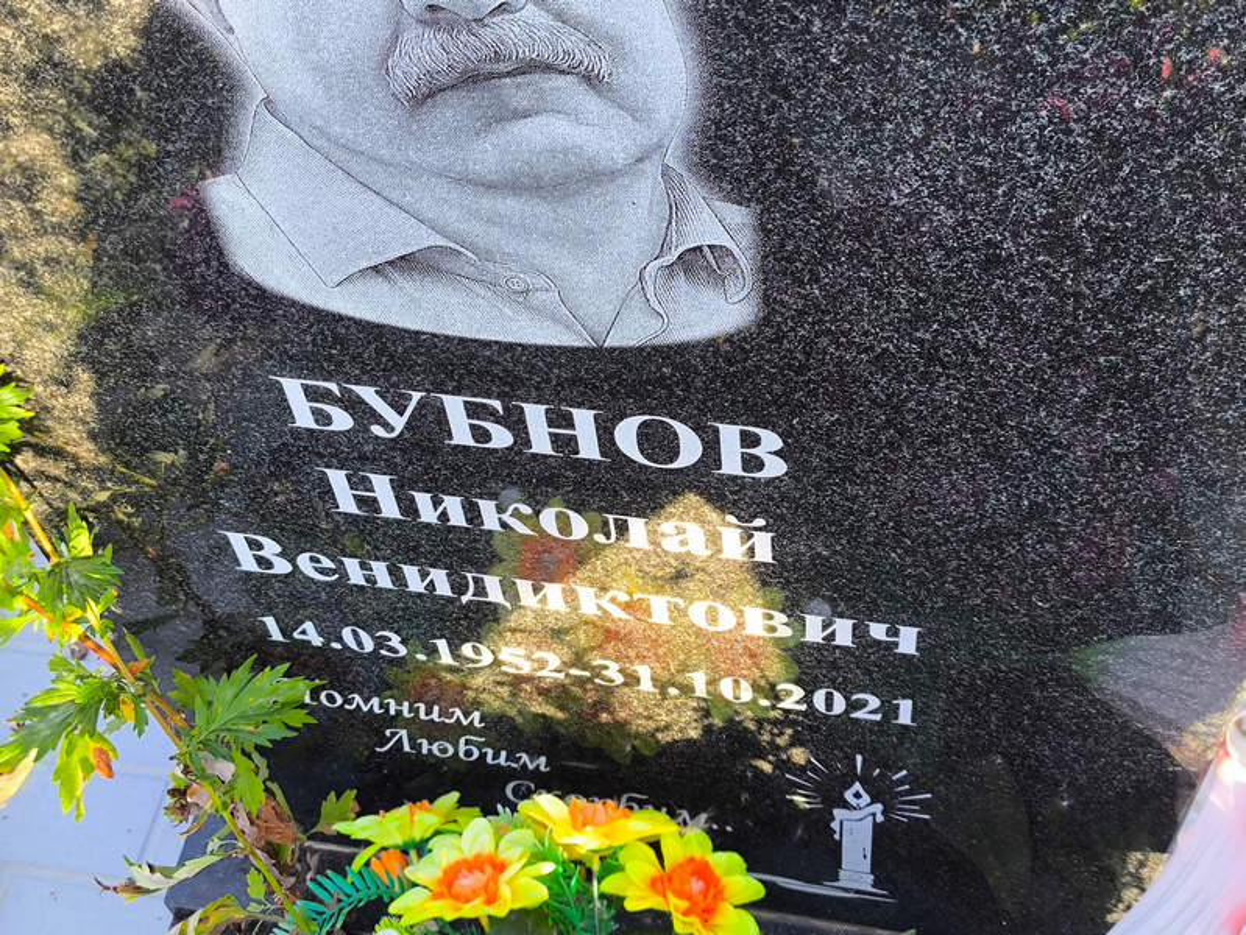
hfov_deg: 38.2
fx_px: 1801
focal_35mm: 50
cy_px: 468
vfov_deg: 29.1
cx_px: 623
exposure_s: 1/141
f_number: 1.7
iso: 50
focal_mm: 4.71
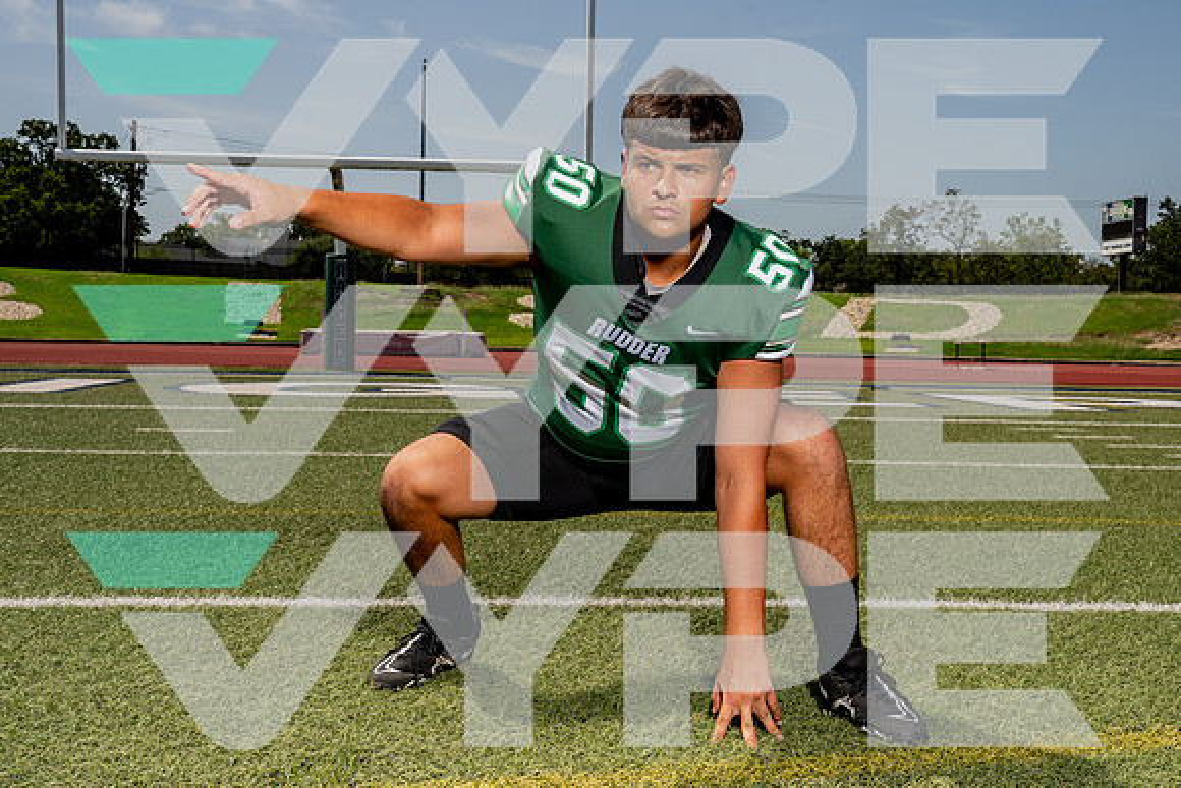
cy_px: 388
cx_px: 581
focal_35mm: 48
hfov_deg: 41.3
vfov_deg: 28.2
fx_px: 1566
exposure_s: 1/250
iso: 100
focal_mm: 39
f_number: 11
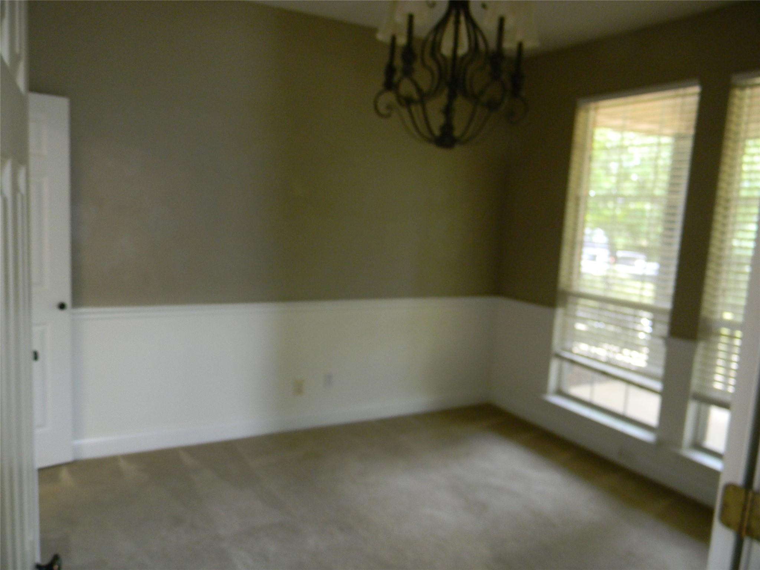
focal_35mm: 28
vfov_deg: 49.7
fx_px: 615
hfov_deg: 63.4
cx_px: 380
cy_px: 285
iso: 241
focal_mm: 5
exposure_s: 1/30
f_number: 3.5
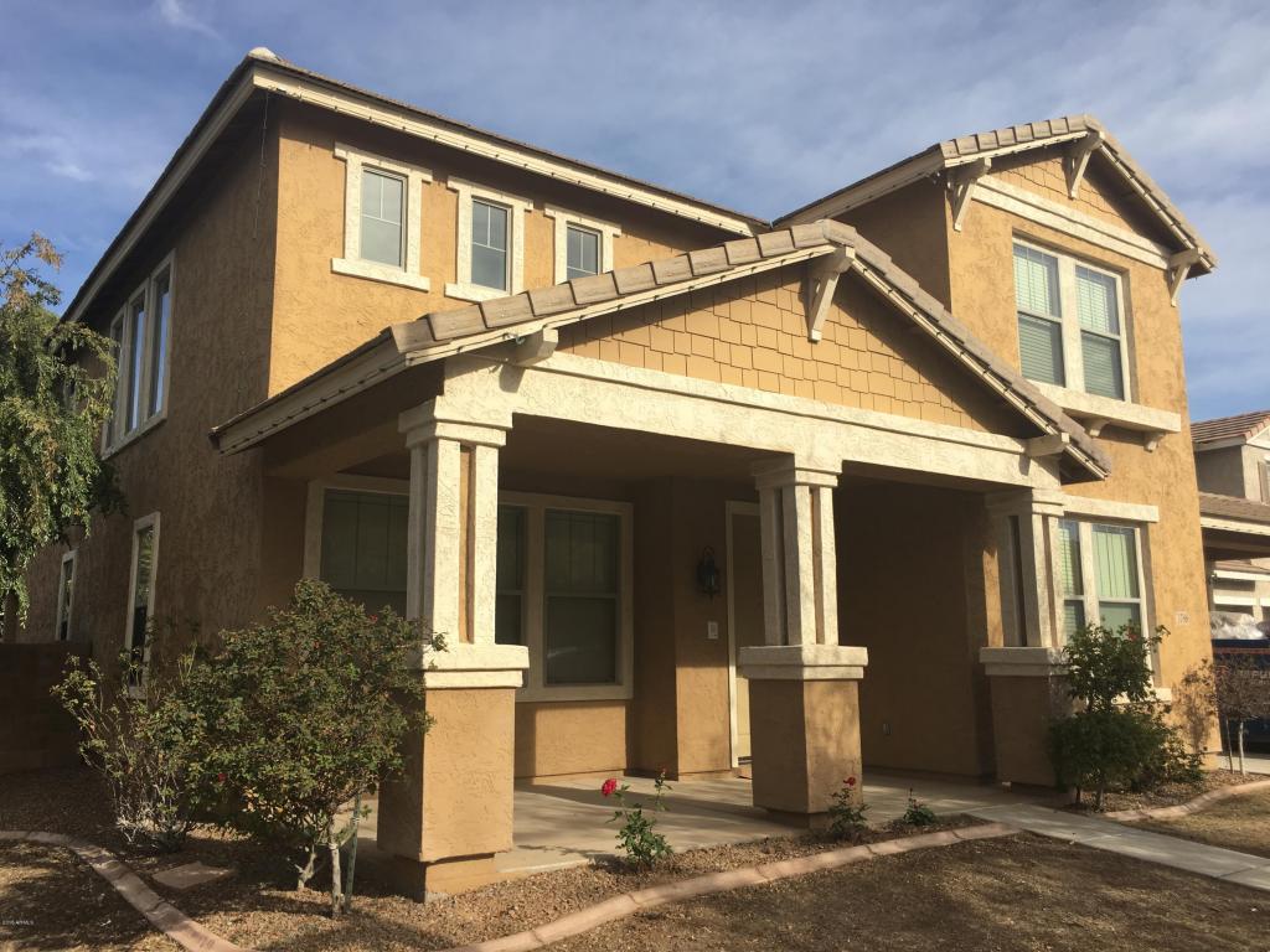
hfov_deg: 61.7
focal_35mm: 29
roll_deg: +0.8
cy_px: 476
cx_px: 635
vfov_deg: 48.2
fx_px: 1064
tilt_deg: +10.2
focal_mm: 4.15
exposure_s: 1/1148
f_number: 2.2
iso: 25
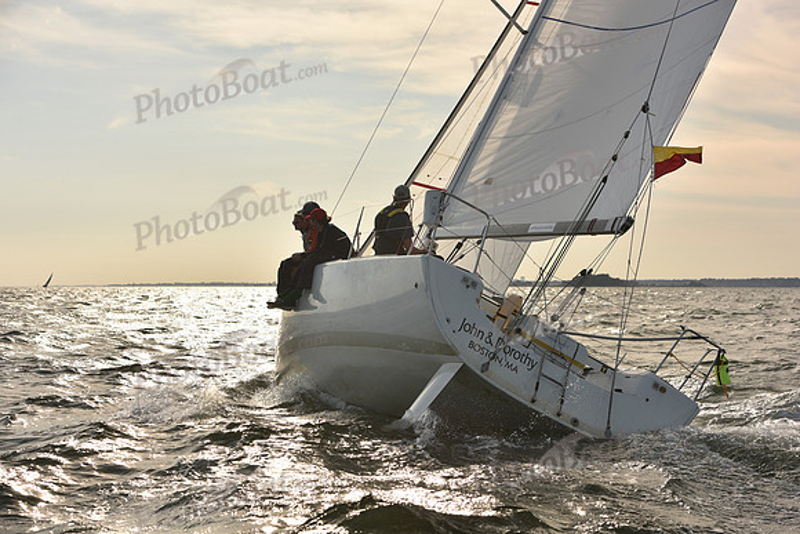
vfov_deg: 19.5
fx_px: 1556
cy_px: 267
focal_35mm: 70
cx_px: 400
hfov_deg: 28.8
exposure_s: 1/640
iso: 250
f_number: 7.1
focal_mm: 70
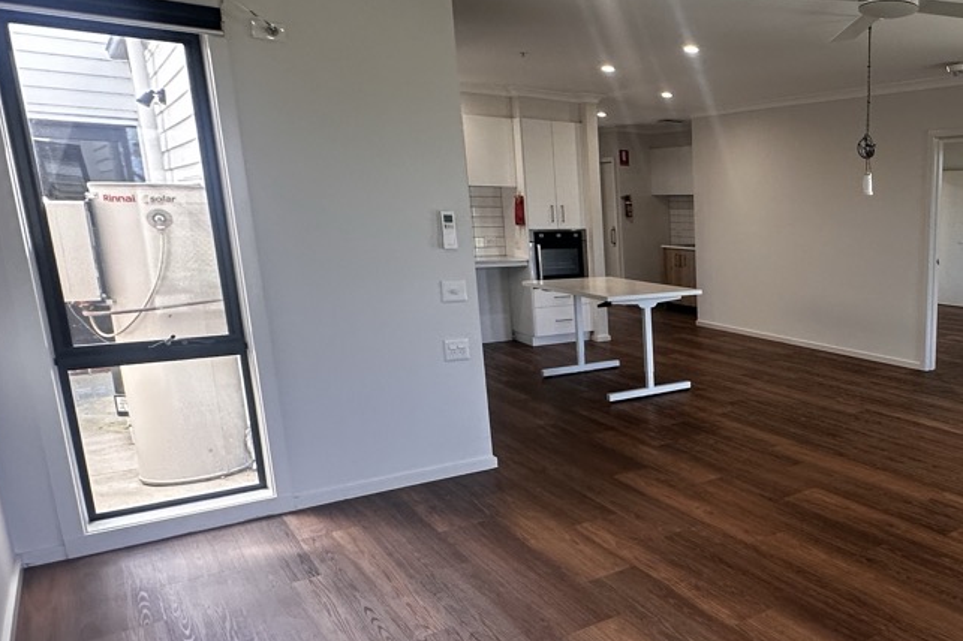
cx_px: 867
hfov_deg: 55.2
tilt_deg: -10.4
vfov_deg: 44.8
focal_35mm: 29
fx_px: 775
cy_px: 367
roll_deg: -0.8
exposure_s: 1/100
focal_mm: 2.22
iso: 160
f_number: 2.2
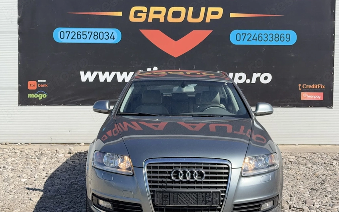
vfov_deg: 21.6
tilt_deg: -1.9
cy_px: 97
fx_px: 554
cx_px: 185
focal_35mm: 60
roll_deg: -0.2
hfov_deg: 34.0
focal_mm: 6.76
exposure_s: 1/5587
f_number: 1.78
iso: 80
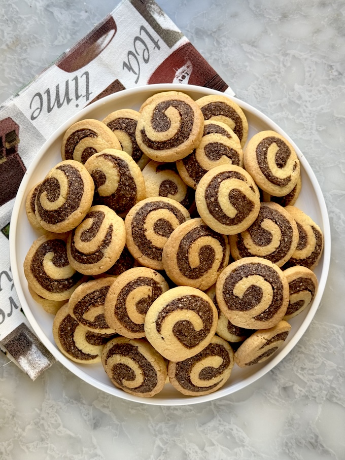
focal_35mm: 48
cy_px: 230
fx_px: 638
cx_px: 172
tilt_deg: -86.8
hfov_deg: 30.3
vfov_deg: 39.7
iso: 80
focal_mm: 6.76
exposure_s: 1/121
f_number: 1.78
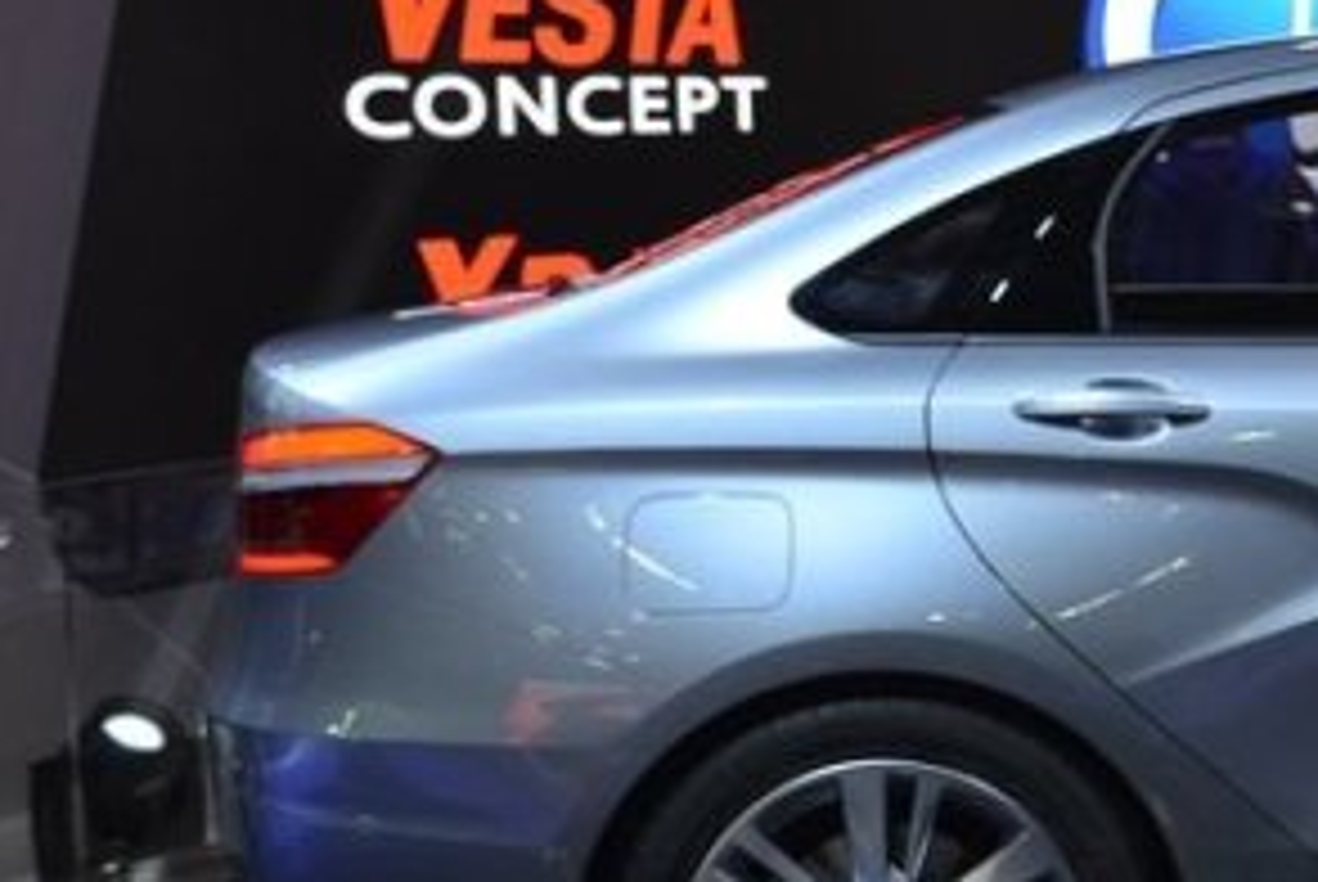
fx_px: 3298
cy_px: 317
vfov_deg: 15.2
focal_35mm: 90
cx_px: 1754
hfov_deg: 20.5
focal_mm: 22
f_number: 4.5
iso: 400
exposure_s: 1/80
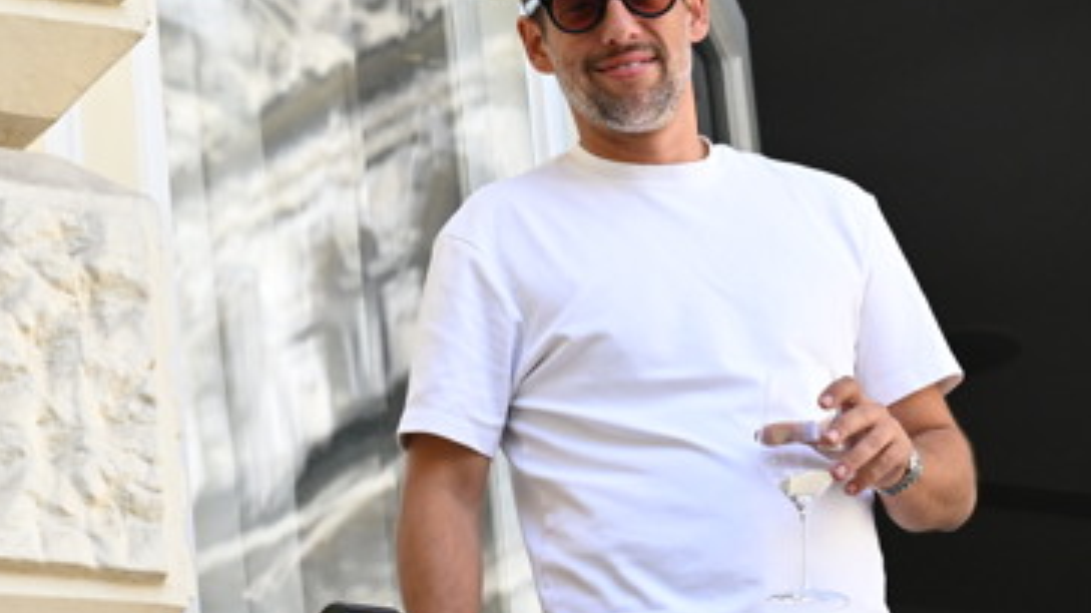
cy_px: 267
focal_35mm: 209
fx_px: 6045
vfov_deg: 5.8
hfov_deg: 10.3
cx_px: 640
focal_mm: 70
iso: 1250
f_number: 4.5
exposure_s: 1/2000
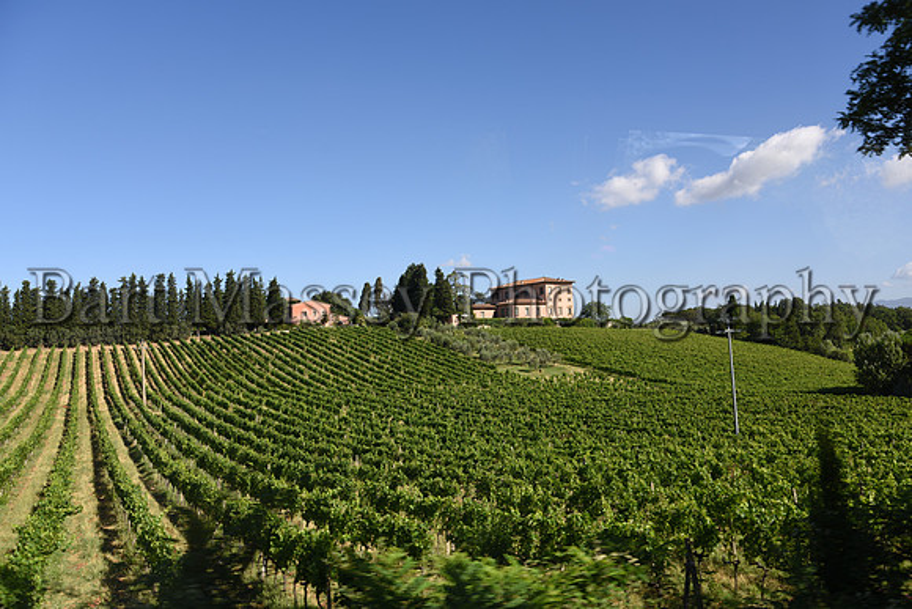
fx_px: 709
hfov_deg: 65.5
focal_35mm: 28
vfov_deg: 46.4
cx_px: 456
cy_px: 304
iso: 64
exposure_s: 1/200
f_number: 5.6
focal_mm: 28
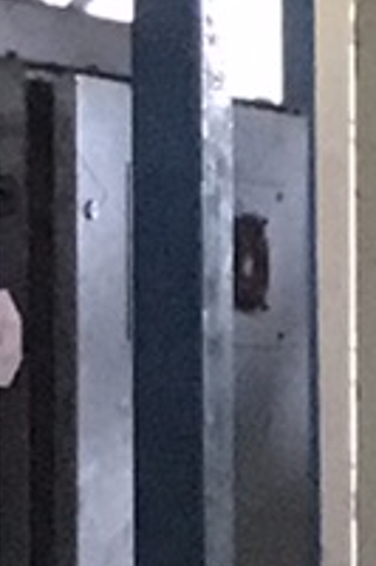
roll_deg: +1.6
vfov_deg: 6.9
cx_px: 2287
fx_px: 4676
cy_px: 651
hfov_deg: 3.8
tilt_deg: -0.6
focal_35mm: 298
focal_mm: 3.99
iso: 100
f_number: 1.8
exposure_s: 1/17
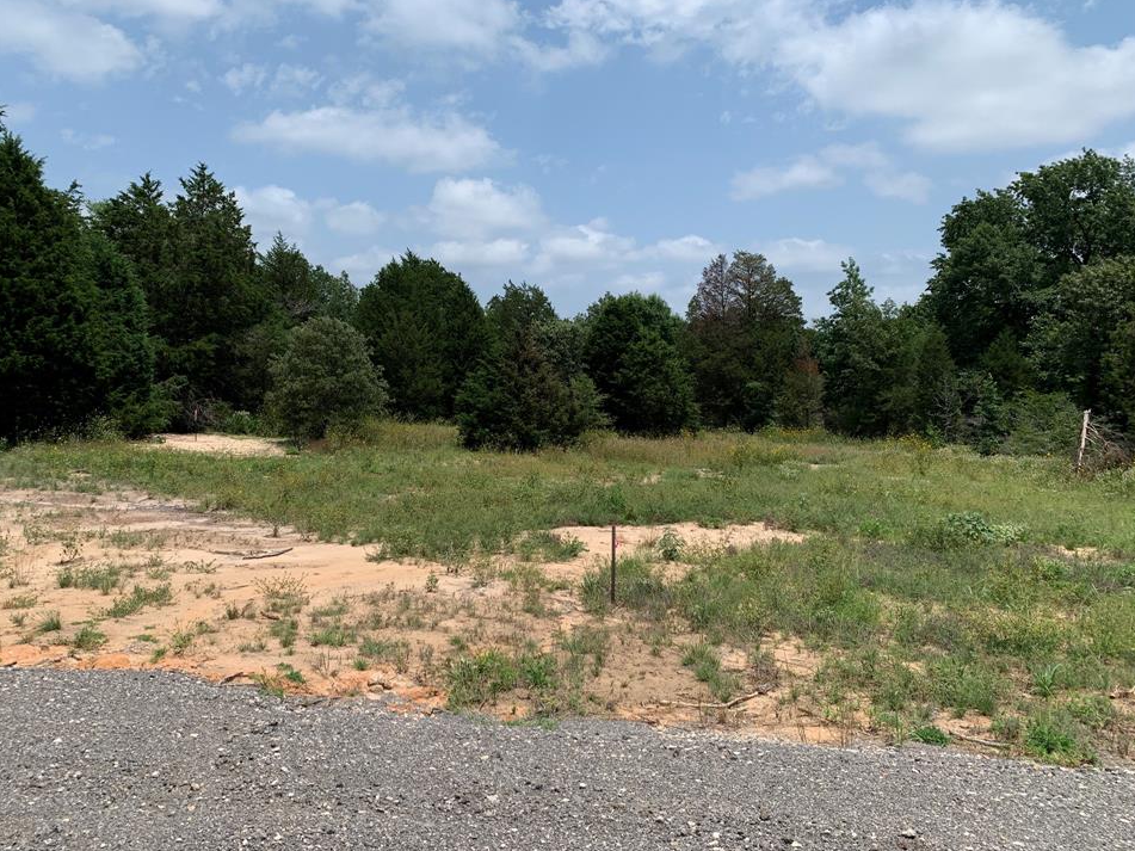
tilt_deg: +0.9
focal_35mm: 28
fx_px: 918
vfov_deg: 49.7
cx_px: 531
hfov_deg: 63.4
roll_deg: +1.4
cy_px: 415
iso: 25
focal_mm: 4.25
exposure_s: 1/2994
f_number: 1.8
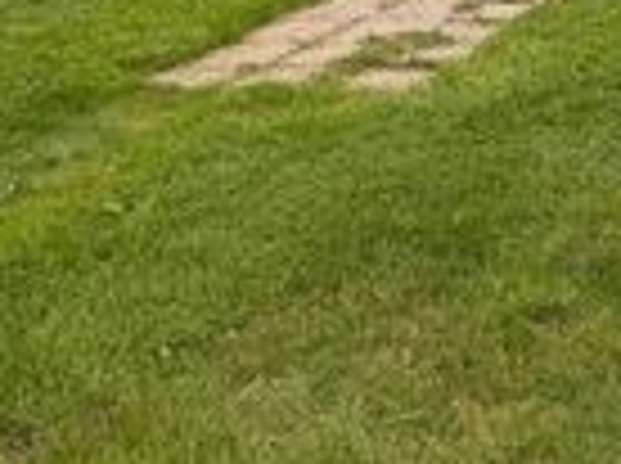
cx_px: 720
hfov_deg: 21.2
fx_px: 1558
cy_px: -336
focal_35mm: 87
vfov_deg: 15.0
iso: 80
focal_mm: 6.76
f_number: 1.78
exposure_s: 1/445
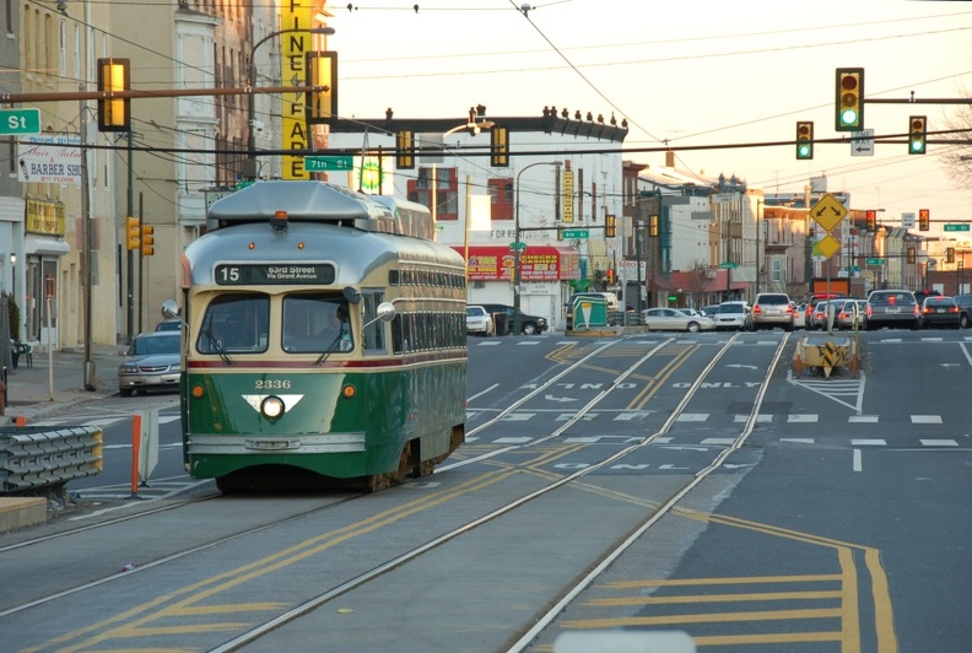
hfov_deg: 11.4
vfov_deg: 7.7
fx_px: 4871
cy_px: 326
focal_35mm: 180
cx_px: 486
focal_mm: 120
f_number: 5.6
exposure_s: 1/60
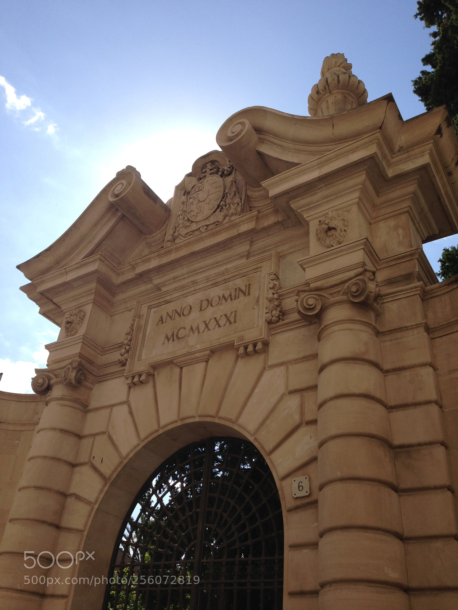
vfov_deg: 55.4
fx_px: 582
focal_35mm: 33
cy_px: 305
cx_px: 229
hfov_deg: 42.9
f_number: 2.4
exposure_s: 1/1938
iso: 50
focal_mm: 4.12
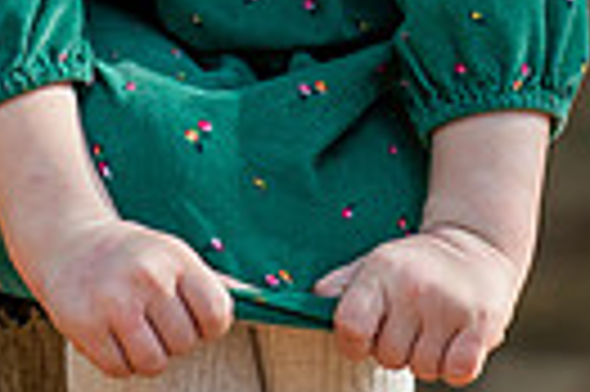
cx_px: 158
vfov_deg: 2.2
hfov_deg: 3.3
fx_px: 10148
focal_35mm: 620
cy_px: -275
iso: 400
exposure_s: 1/800
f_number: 2.8
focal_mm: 180
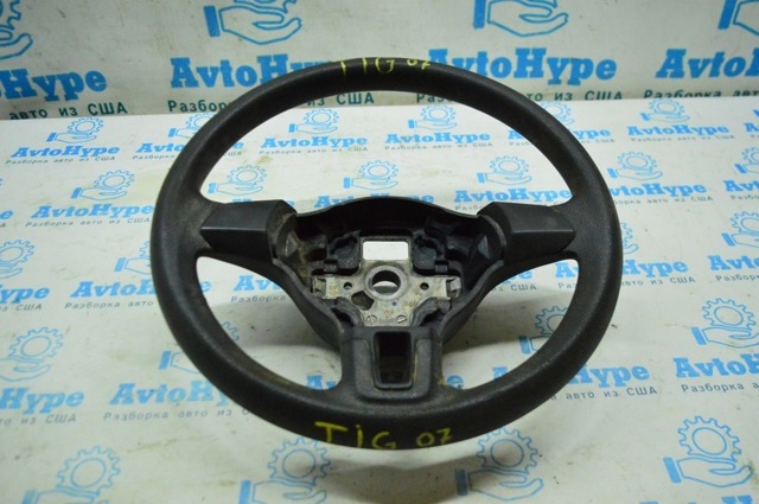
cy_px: 252
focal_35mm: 33
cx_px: 380
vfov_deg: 39.9
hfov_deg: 57.3
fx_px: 695
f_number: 3.8
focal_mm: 22
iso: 6400
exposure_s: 1/1000
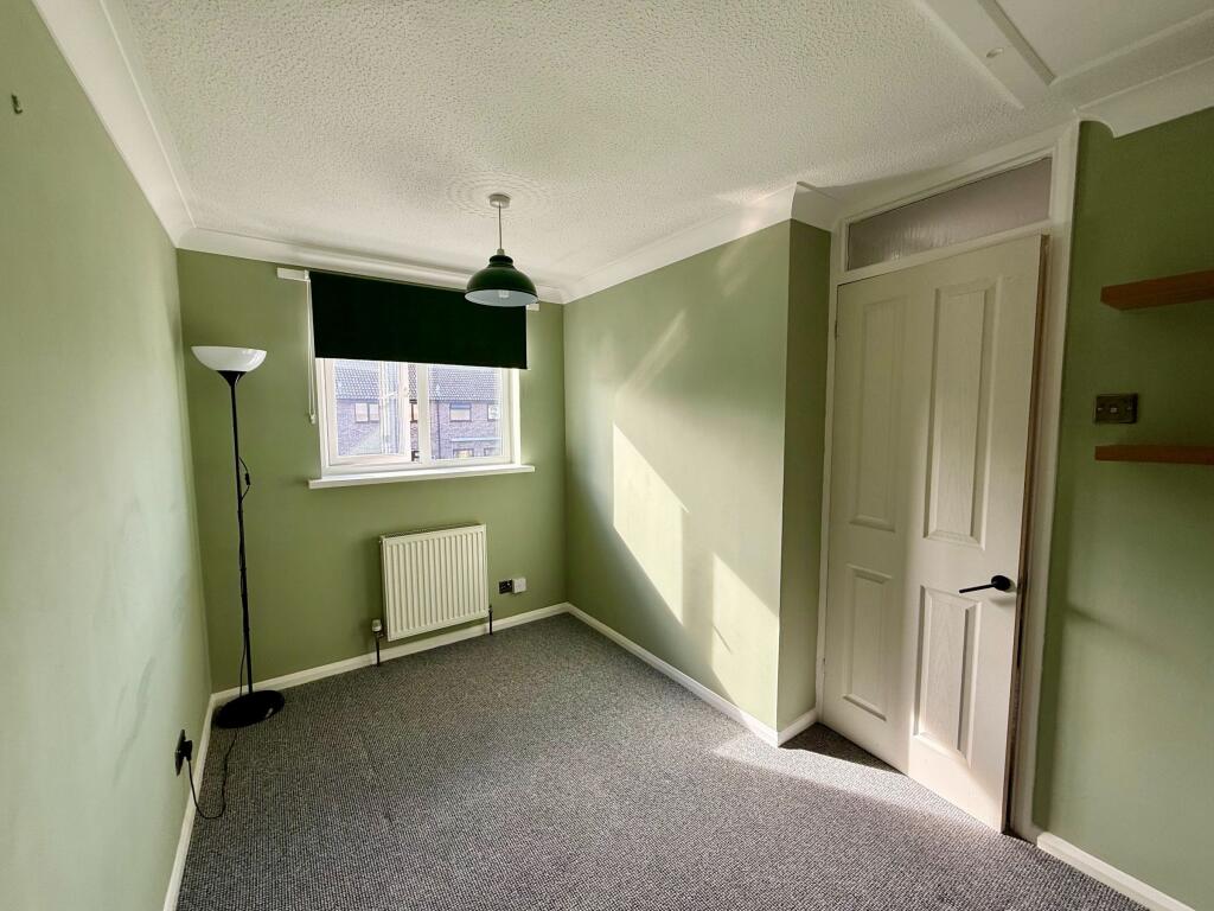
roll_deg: +0.7
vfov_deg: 85.7
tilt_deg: -4.6
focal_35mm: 14
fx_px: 491
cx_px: 607
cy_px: 456
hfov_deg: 102.1
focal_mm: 2.22
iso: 50
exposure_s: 1/152
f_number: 2.2
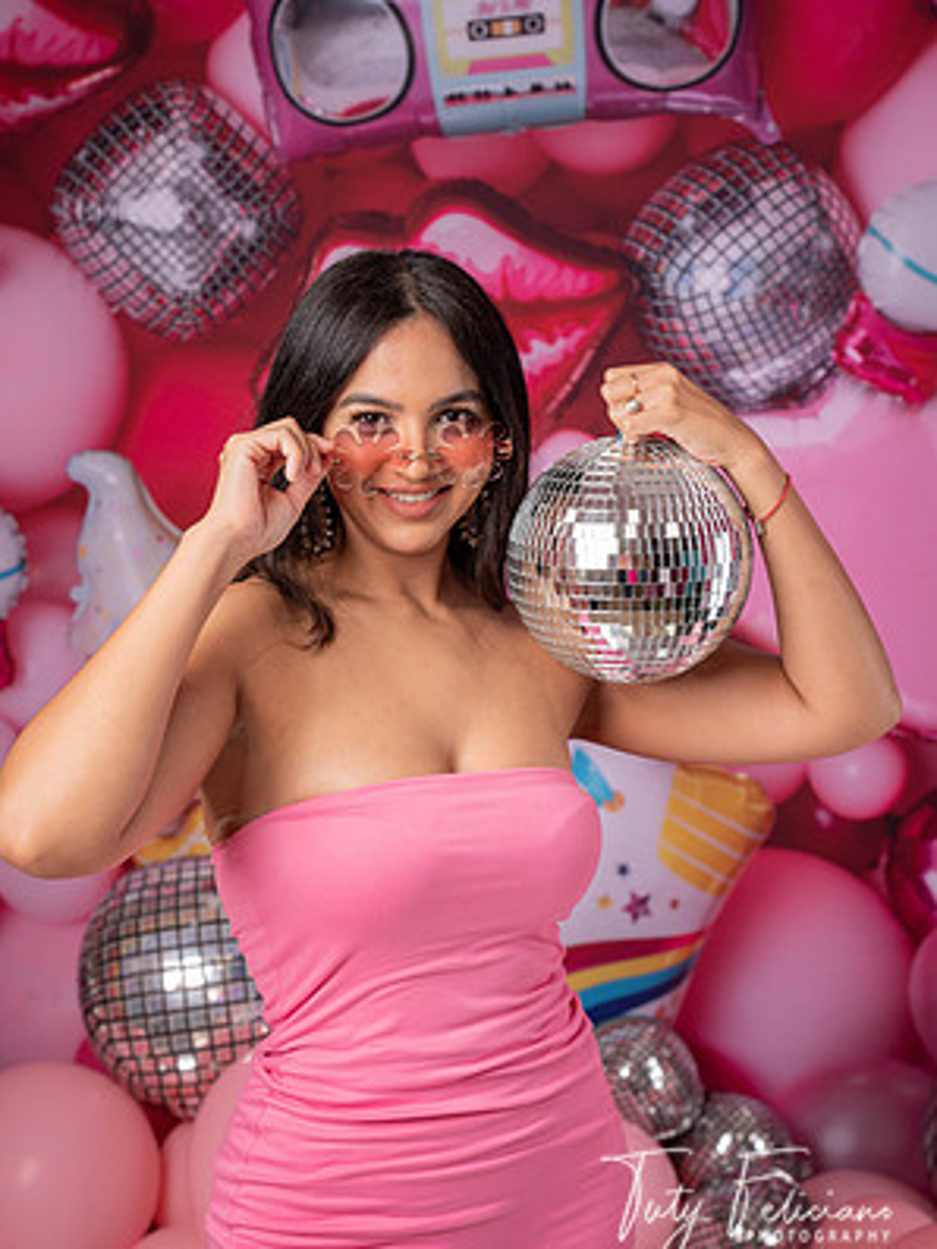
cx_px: 468
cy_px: 601
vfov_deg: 31.7
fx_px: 2200
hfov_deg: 24.0
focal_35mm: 61
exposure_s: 1/80
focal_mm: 56
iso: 250
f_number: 5.6
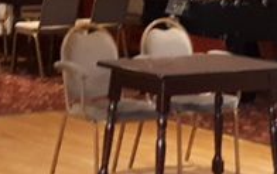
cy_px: -5
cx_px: 90
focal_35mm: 162
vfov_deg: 8.1
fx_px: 1224
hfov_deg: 12.9
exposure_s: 1/17
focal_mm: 3.6
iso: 500
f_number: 1.9
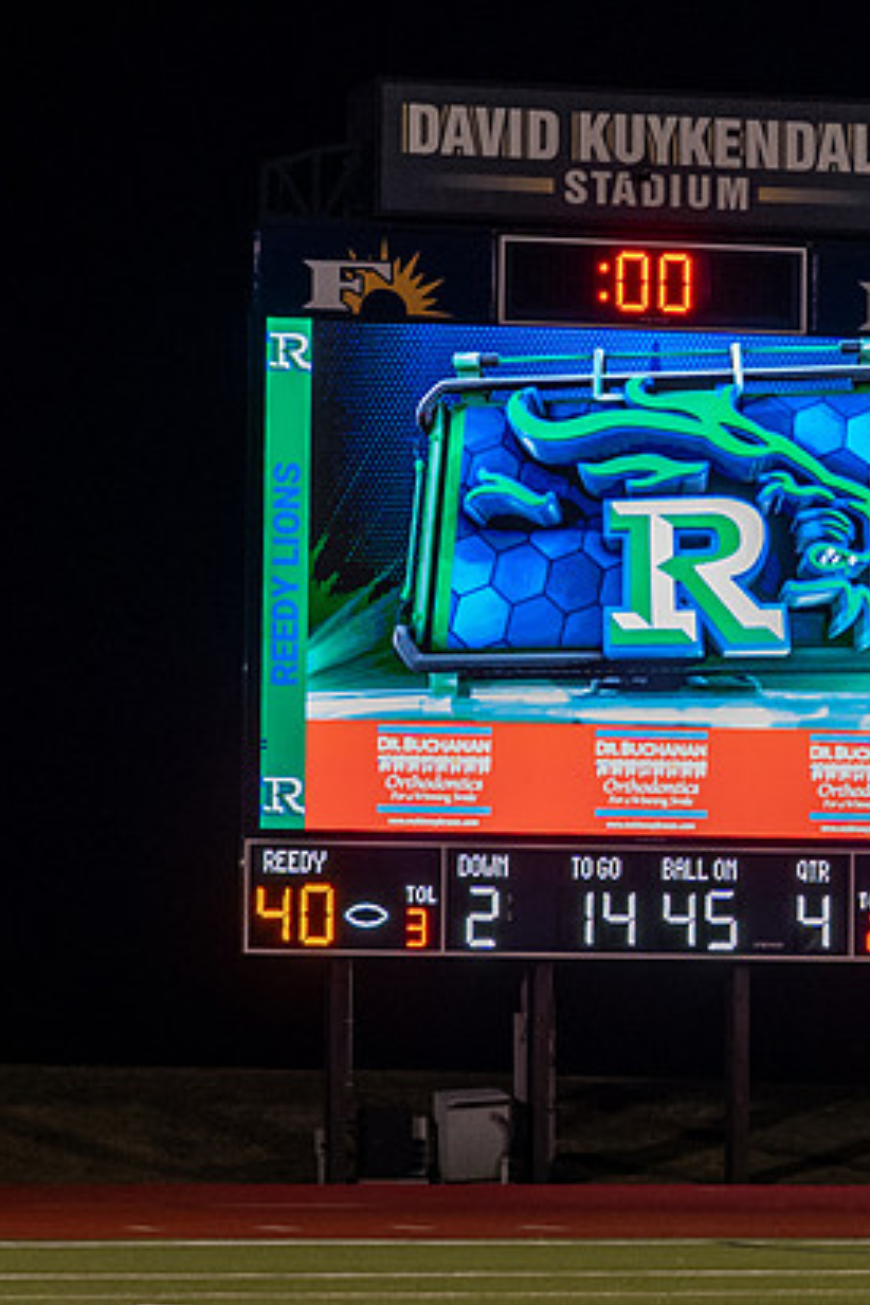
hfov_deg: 6.5
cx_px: 904
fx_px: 7684
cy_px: 534
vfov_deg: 9.7
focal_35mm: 212
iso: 800
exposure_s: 1/400
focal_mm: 50
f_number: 2.2
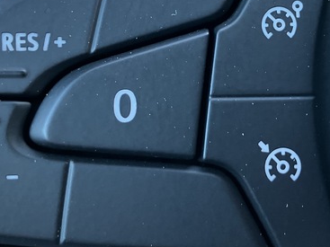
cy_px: 69
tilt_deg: -27.8
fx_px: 581
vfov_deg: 23.8
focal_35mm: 61
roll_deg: +3.6
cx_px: 216
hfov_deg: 31.5
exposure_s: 1/60
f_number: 1.8
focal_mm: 3.99
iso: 200
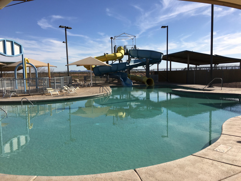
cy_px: 90
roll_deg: +1.8
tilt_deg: -5.9
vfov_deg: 48.2
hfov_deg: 61.7
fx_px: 202
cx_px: 120
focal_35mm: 29
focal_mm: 4.15
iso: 25
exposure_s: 1/2404
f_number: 2.2
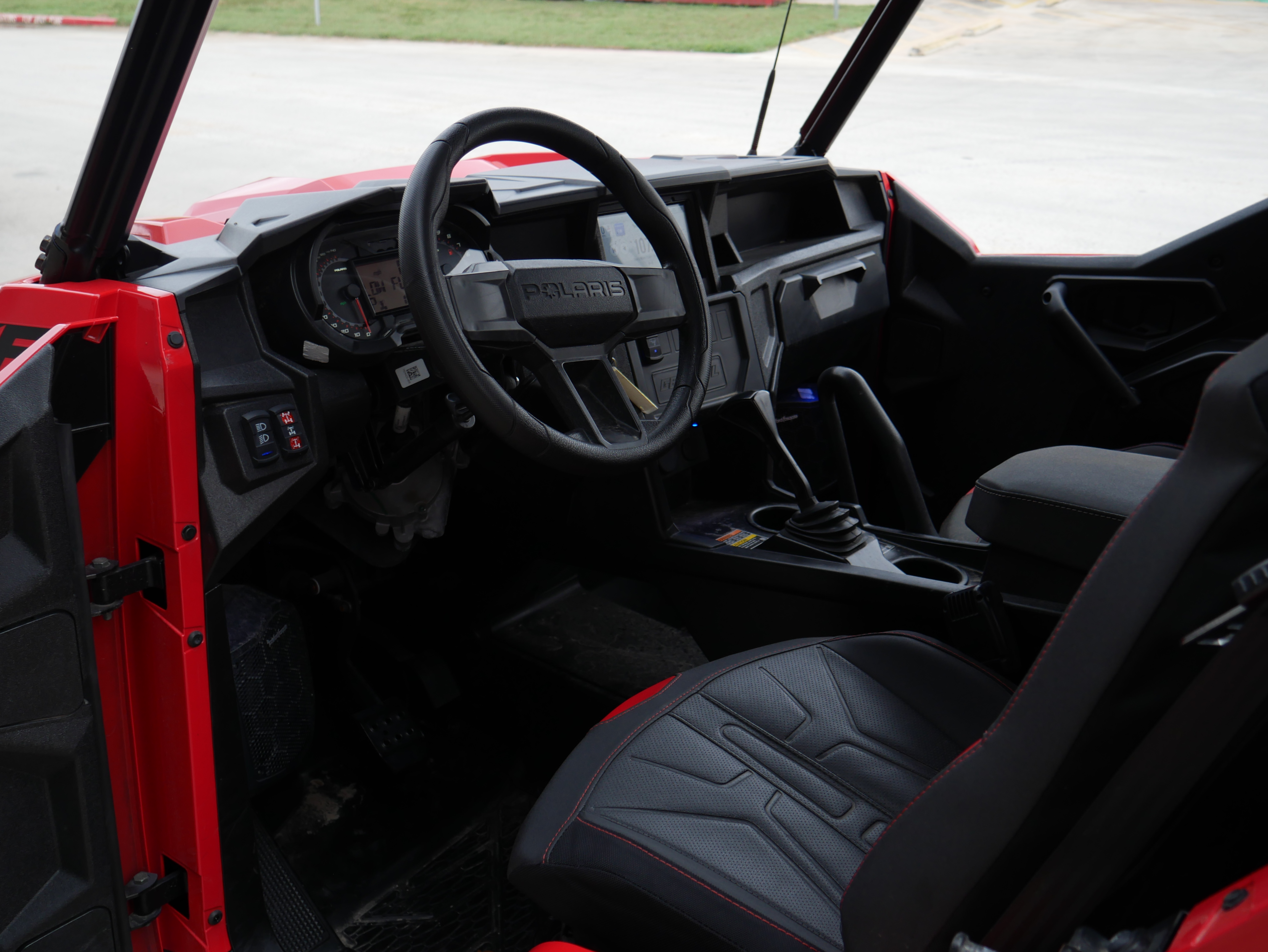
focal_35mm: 34
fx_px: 1246
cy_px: 476
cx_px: 634
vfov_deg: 41.8
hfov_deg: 53.9
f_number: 4
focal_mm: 17
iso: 200
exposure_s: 1/125
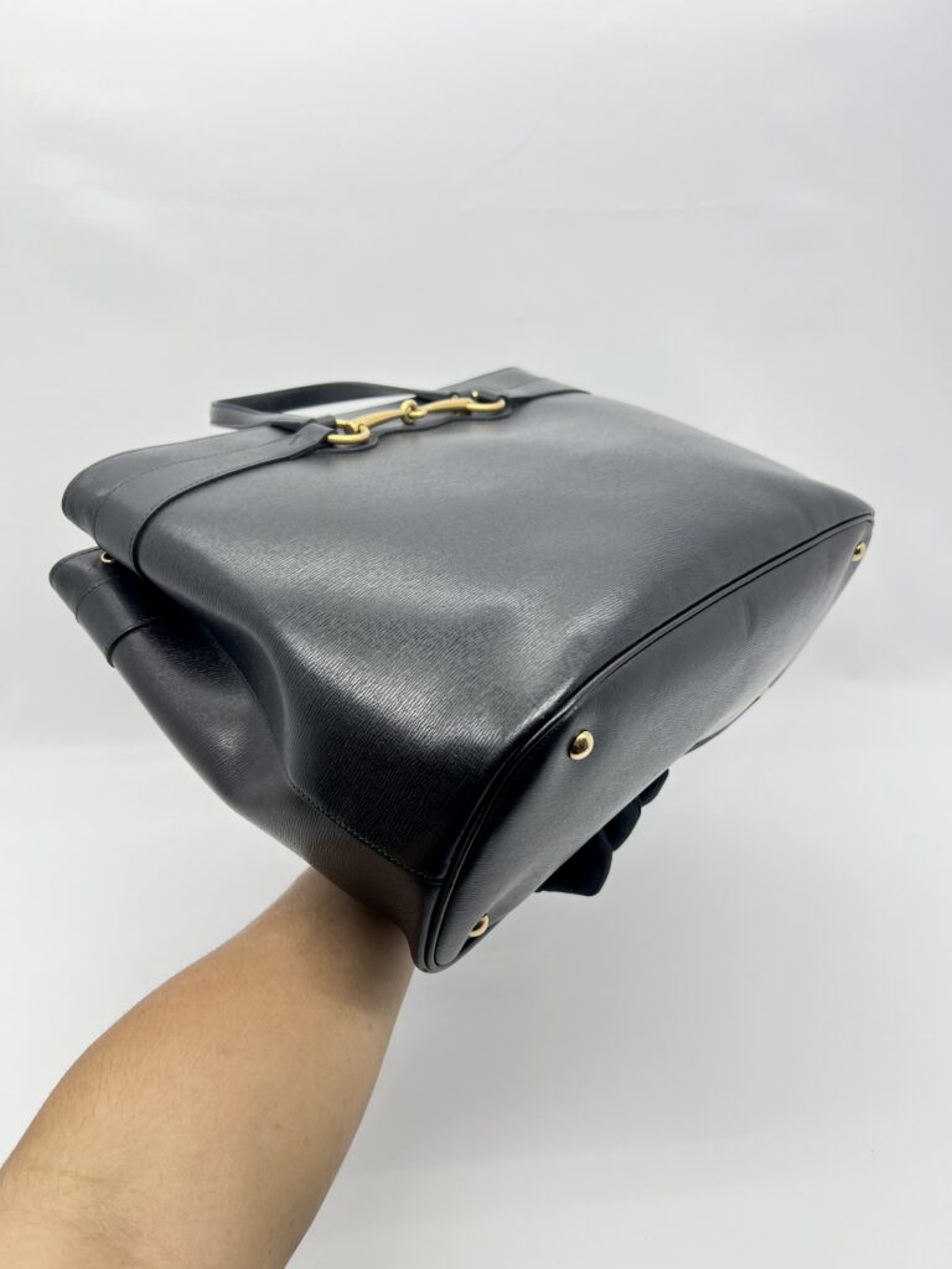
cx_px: 476
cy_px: 634
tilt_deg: -26.7
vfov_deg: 67.3
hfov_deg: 53.1
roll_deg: -0.3
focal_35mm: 26
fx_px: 953
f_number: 1.5
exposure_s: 1/100
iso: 40
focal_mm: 5.7
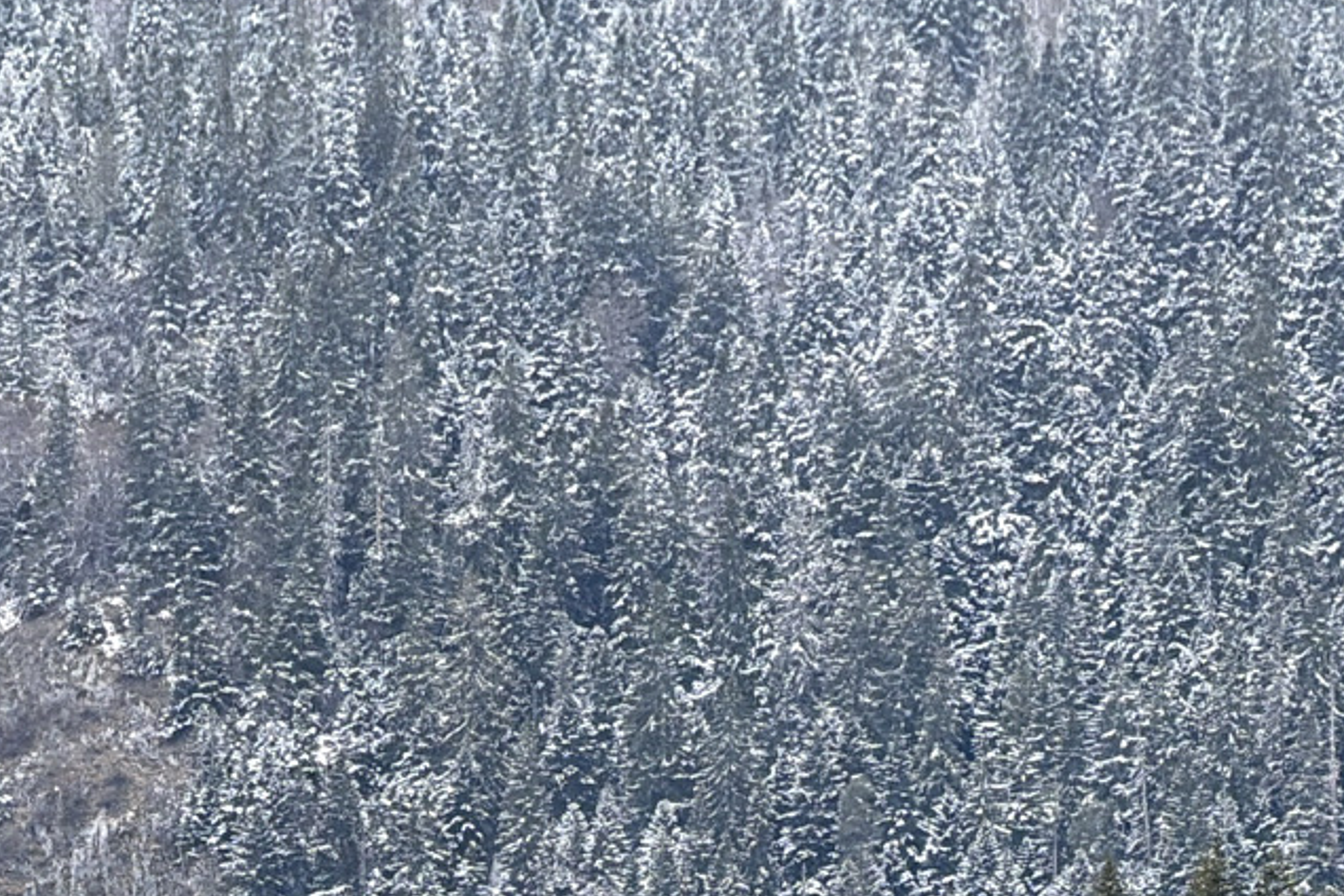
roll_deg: -0.2
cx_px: 311
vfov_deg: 4.2
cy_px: 1488
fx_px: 12207
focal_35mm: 327
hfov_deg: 6.3
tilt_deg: +1.7
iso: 50
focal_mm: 16.89
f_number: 2.8
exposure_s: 1/326
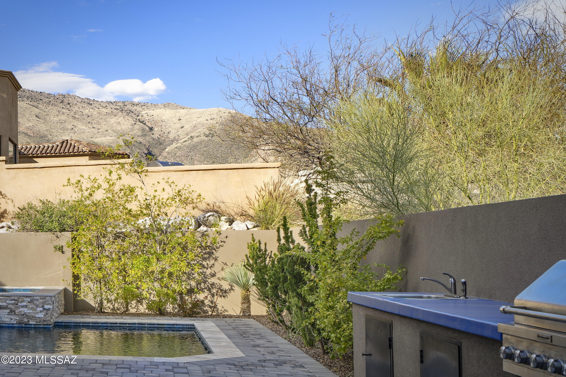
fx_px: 314
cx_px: 283
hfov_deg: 84.0
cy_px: 188
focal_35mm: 20
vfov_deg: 61.9
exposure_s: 1/80
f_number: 9
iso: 100
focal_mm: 20
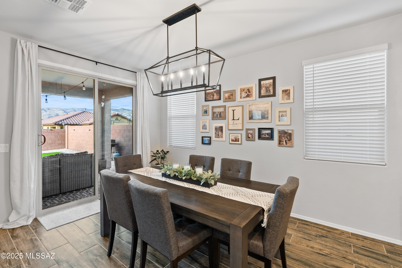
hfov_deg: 96.7
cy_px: 134
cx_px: 201
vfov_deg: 73.8
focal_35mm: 16
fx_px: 179
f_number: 8
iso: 400
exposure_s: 1/1.25
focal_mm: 16
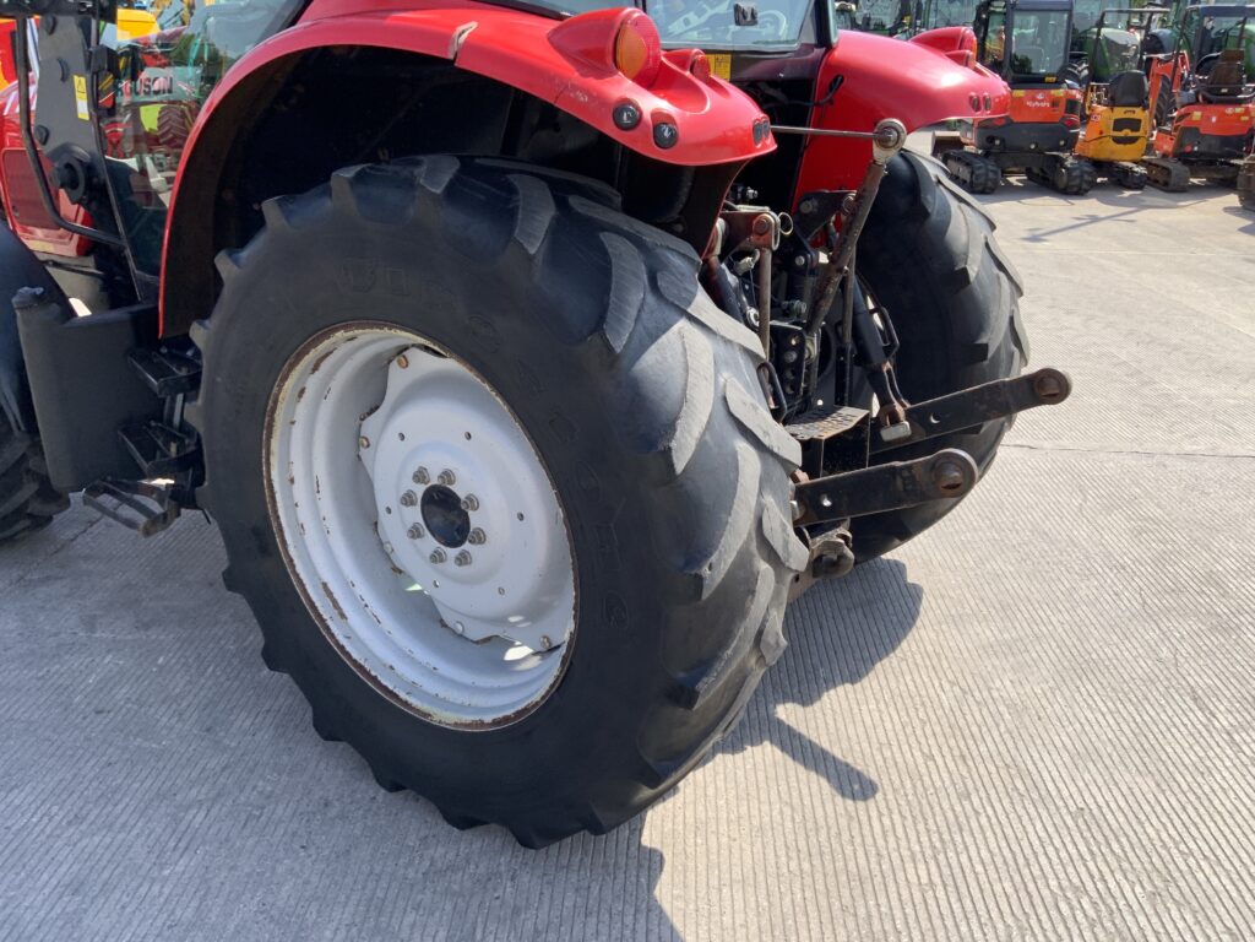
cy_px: 471
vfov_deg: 48.2
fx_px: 1051
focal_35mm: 29
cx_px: 628
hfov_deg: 61.7
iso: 16
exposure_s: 1/709
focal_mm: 3
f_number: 1.8
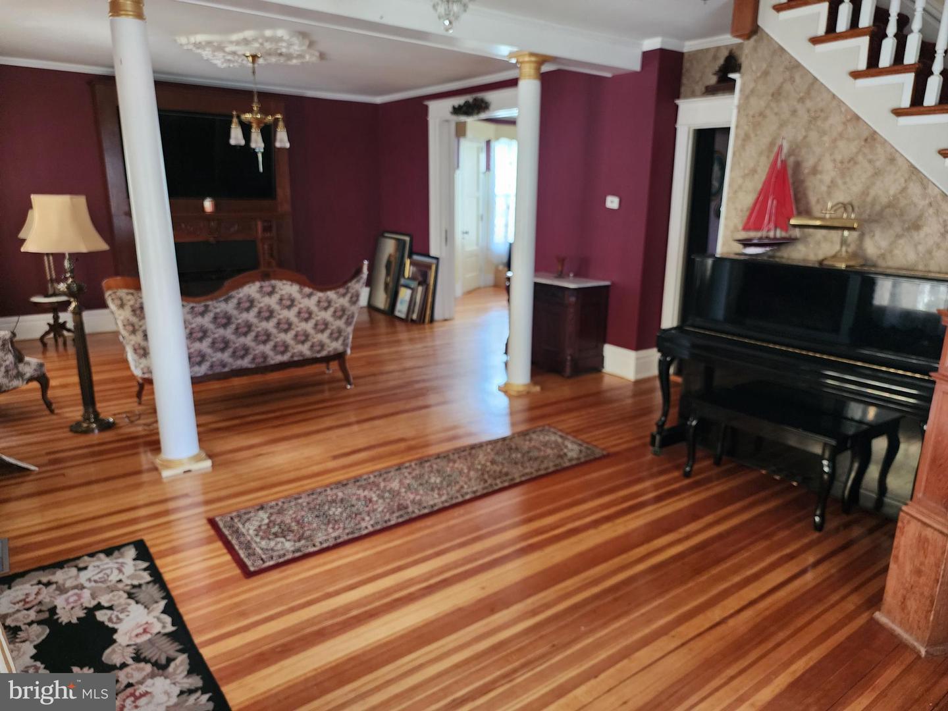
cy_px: 356
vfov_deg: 58.9
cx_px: 474
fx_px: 630
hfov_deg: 73.9
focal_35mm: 23
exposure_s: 1/40
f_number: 1.8
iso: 500
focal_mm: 6.4
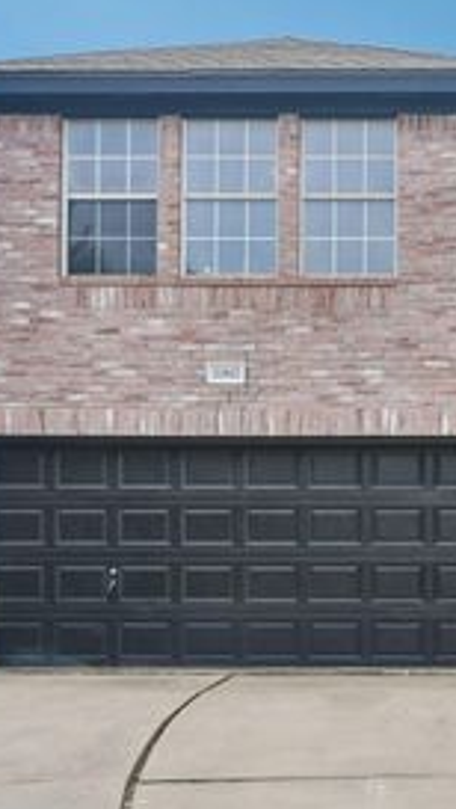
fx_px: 1480
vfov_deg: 30.5
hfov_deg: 16.7
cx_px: 557
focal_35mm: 69
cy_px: 363
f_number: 8
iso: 400
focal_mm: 24
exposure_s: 1/500
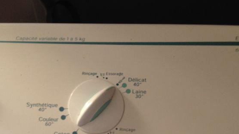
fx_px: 412
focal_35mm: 65
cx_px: 105
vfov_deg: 18.2
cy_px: 119
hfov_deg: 32.3
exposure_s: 1/20
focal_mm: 4.12
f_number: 2.4
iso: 64
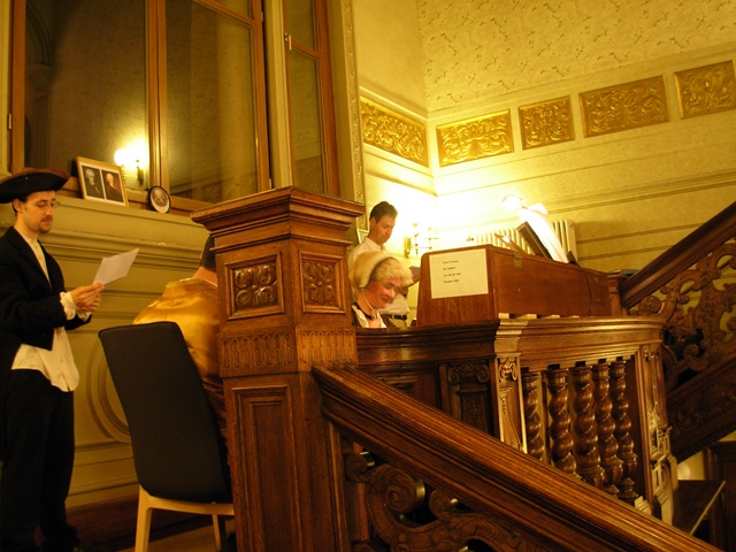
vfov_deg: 37.7
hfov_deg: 49.0
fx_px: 808
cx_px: 368
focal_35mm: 38
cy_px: 276
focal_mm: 6.3
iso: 188
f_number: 2.9
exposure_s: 1/4
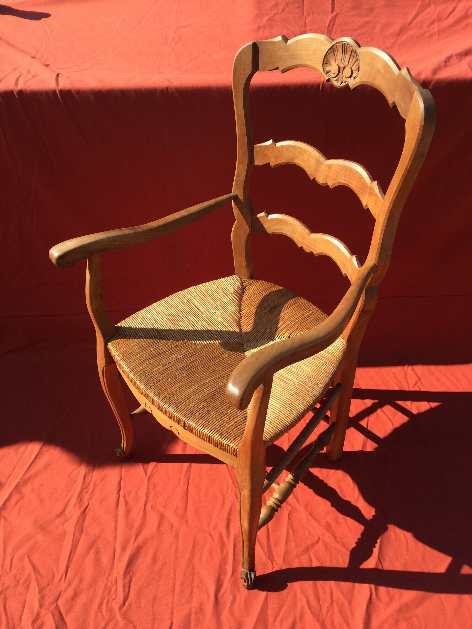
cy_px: 314
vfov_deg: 58.4
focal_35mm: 31
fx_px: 564
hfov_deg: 45.4
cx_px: 236
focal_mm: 3.3
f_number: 2.4
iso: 25
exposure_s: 1/543
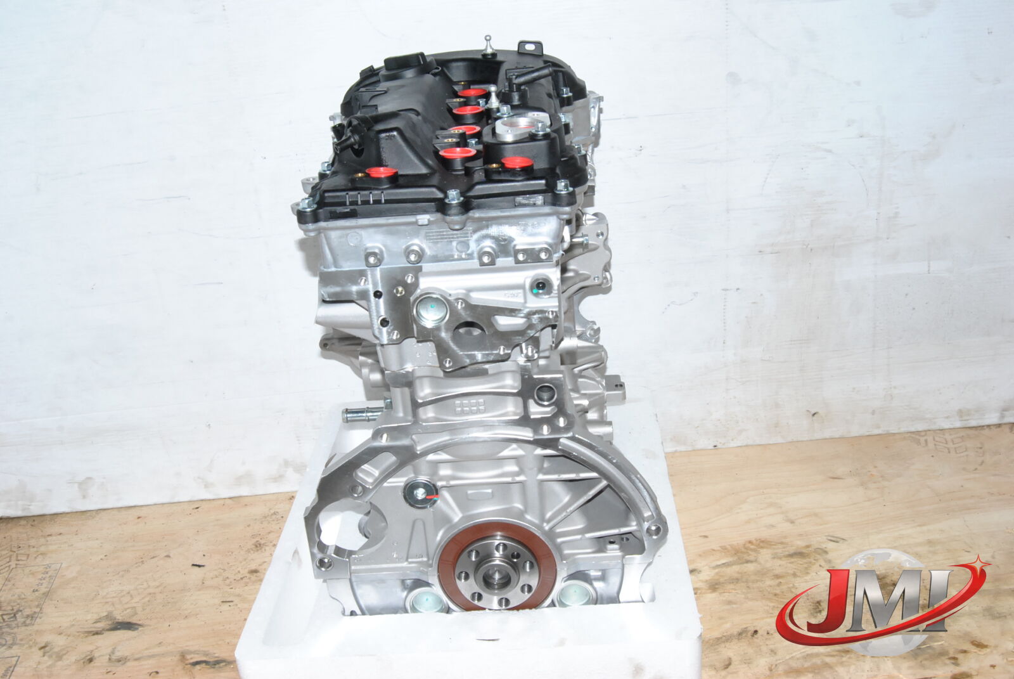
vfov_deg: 34.3
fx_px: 1100
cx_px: 507
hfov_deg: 49.5
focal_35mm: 39
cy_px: 340
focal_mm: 26
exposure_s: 1/200
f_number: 14
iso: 800
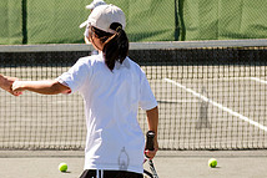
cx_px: -57
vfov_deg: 6.3
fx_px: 1633
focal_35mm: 220
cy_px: 67
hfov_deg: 9.2
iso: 200
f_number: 4
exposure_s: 1/1250
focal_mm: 66
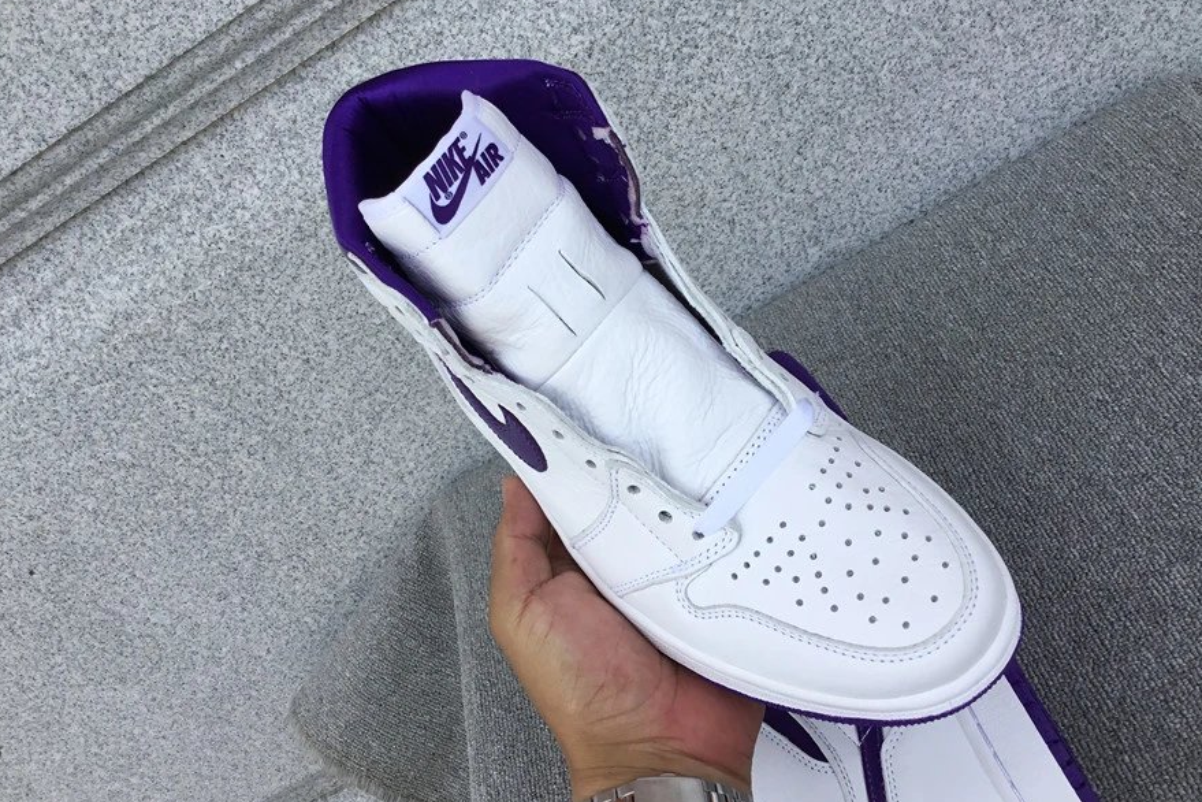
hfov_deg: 57.2
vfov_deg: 40.0
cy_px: 406
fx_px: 1102
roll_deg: +39.4
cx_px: 609
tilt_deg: -40.5
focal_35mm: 33
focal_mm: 3.3
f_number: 2.4
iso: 25
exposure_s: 1/679
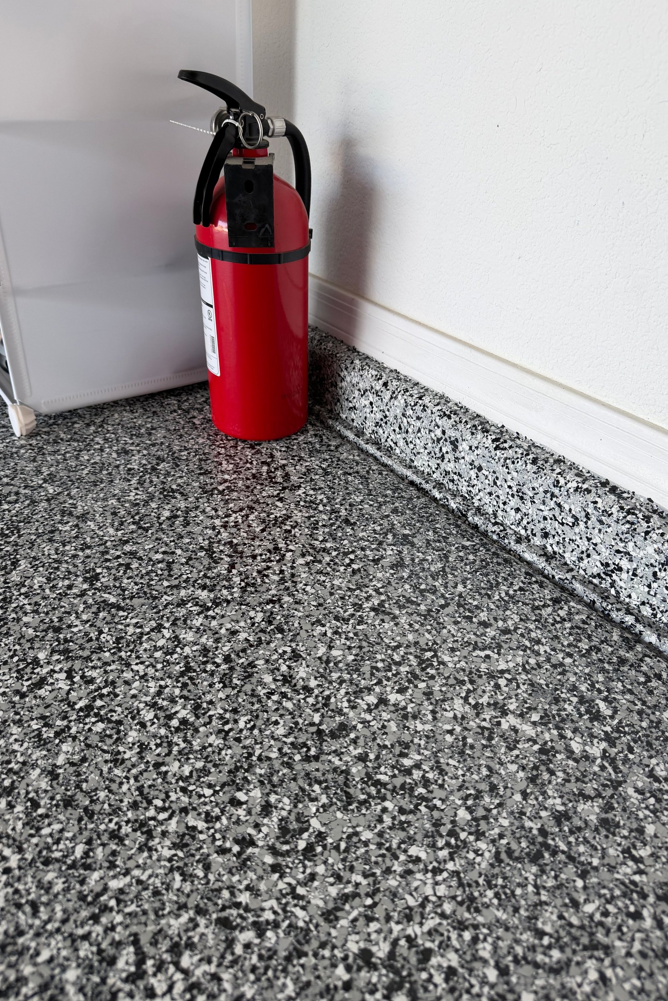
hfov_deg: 51.3
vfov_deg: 71.5
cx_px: 341
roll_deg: -1.8
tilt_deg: -32.7
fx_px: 696
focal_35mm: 25
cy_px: 500
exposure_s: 1/204
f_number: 1.78
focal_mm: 6.76
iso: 64
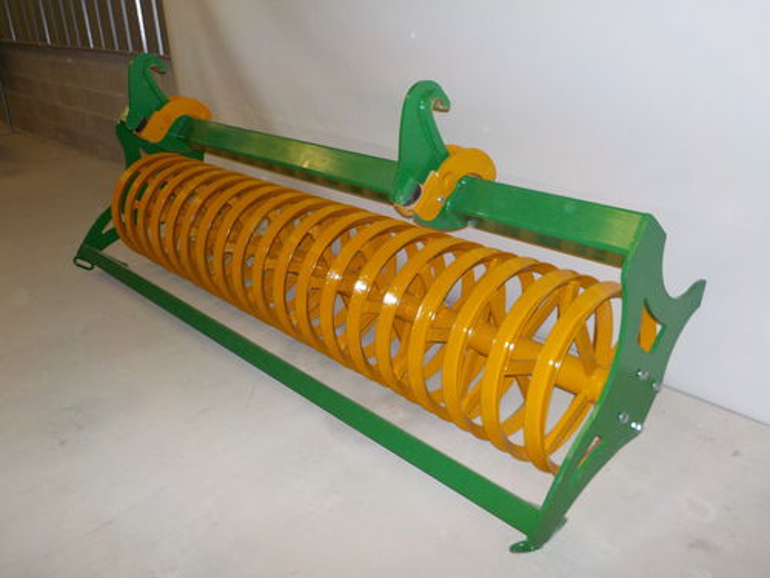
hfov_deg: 60.0
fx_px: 667
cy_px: 289
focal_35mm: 30
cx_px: 385
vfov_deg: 46.8
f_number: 3.3
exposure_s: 1/30
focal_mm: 4.1
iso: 200
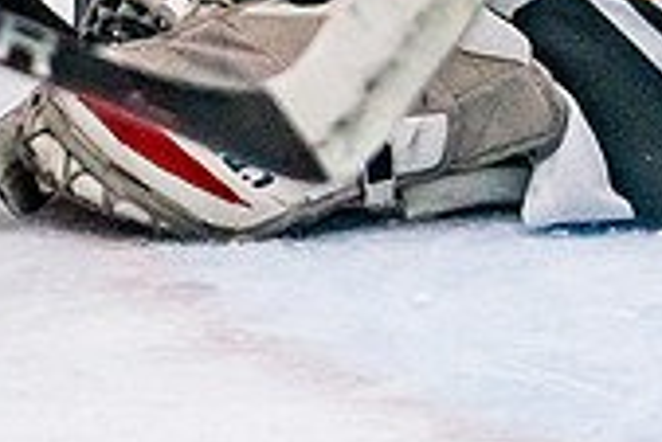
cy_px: -899
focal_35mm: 490
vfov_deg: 2.8
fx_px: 9018
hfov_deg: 4.2
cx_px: 59
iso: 3200
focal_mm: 70
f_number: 2.8
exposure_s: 1/1250
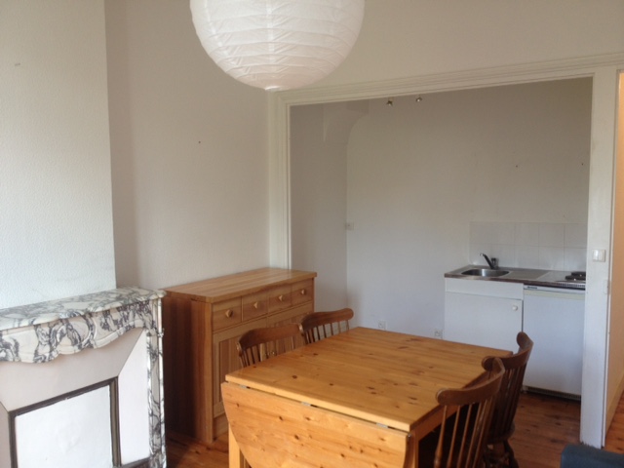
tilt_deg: -5.5
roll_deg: +0.8
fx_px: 631
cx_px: 312
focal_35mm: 35
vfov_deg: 40.7
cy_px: 234
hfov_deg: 52.6
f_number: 2.4
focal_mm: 4.28
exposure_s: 1/24
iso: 50
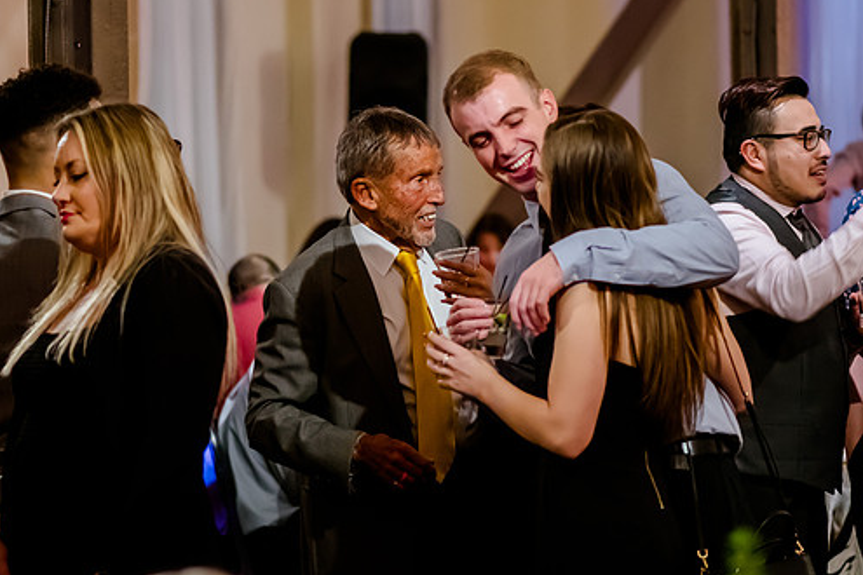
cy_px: 273
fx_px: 4554
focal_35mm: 190
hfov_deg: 10.8
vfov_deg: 7.2
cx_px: 378
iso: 4000
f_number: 2.8
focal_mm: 105
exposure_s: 1/100
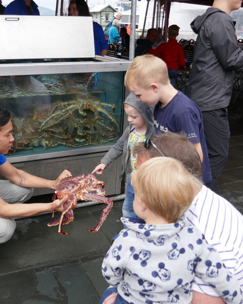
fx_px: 324
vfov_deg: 50.3
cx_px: 83
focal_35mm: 36
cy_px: 152
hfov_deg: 40.7
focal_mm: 9.1
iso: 125
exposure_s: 1/800
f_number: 2.8
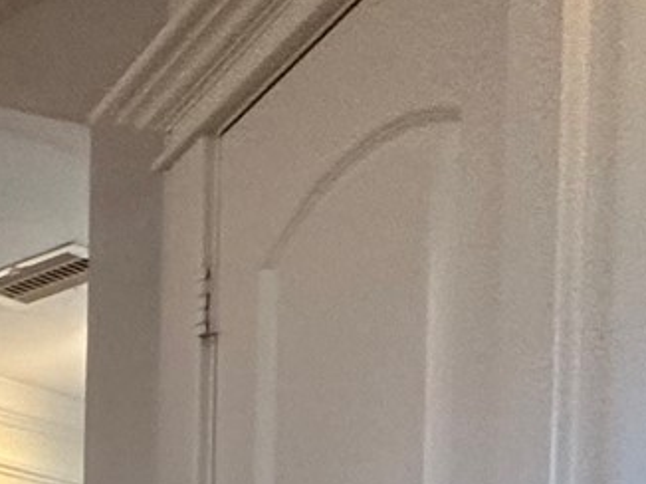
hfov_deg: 11.6
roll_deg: +0.9
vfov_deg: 13.1
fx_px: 1641
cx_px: -1276
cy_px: 1131
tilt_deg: -2.0
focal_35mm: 88
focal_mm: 2.22
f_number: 2.2
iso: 160
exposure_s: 1/60
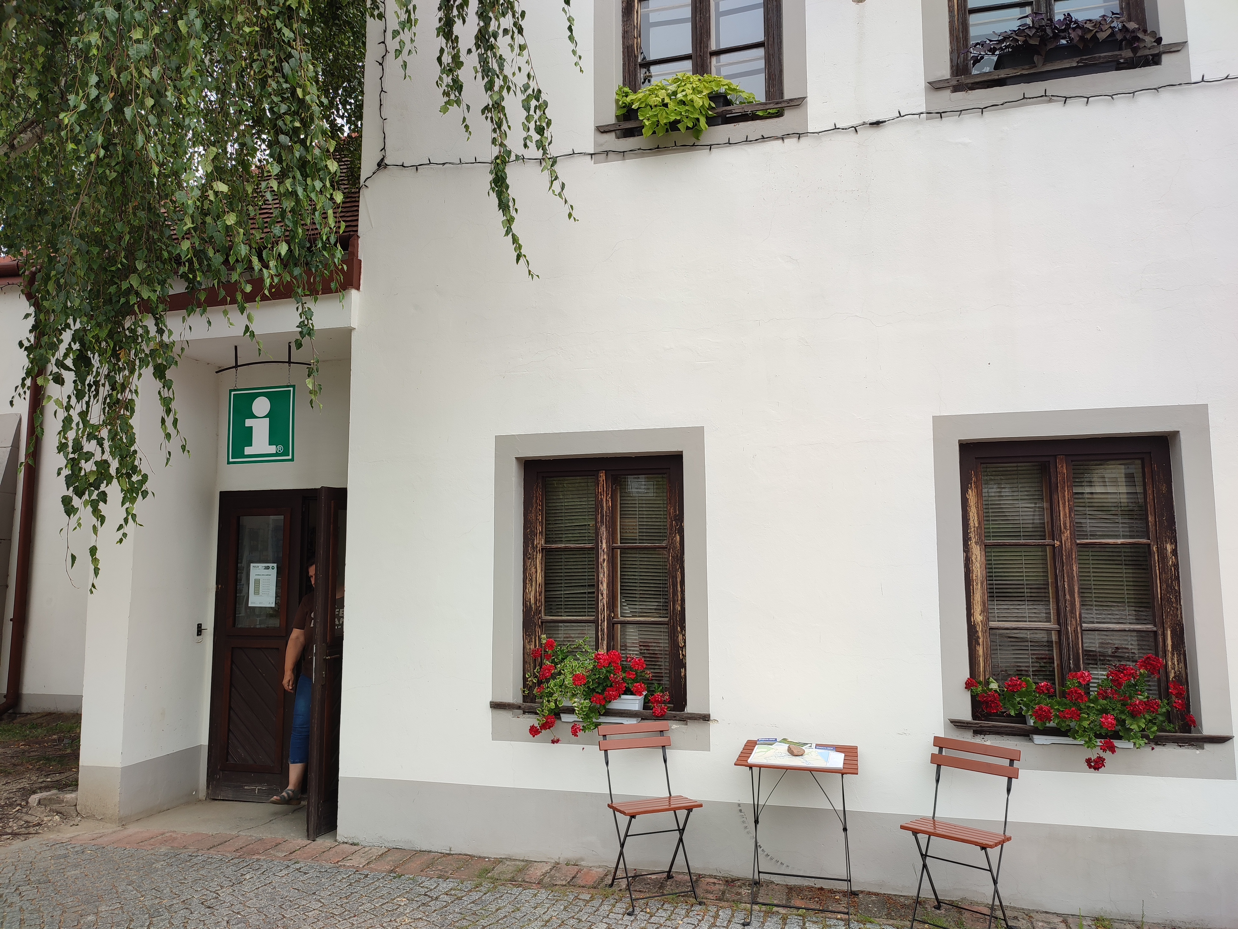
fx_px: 894
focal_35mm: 25
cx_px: 619
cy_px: 464
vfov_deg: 54.9
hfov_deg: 69.4
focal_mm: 6.04
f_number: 1.9
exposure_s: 1/231
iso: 50
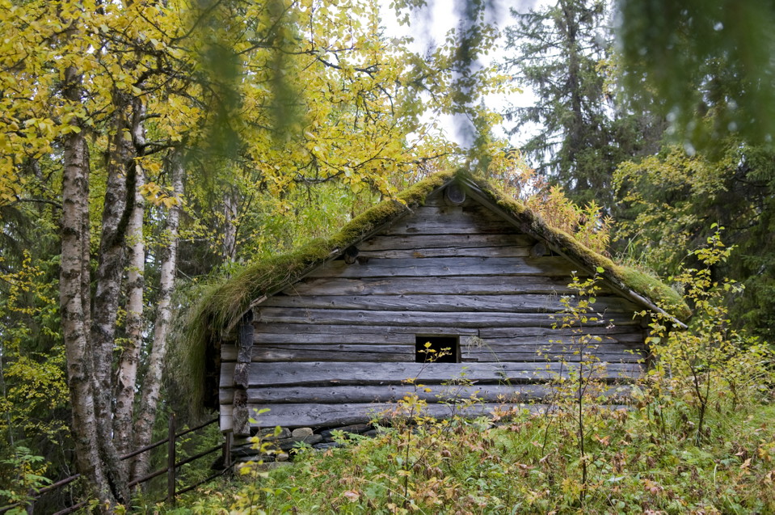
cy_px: 258
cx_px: 388
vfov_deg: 34.1
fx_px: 839
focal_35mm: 39
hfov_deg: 49.6
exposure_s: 1/60
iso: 200
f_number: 3.2
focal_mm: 26
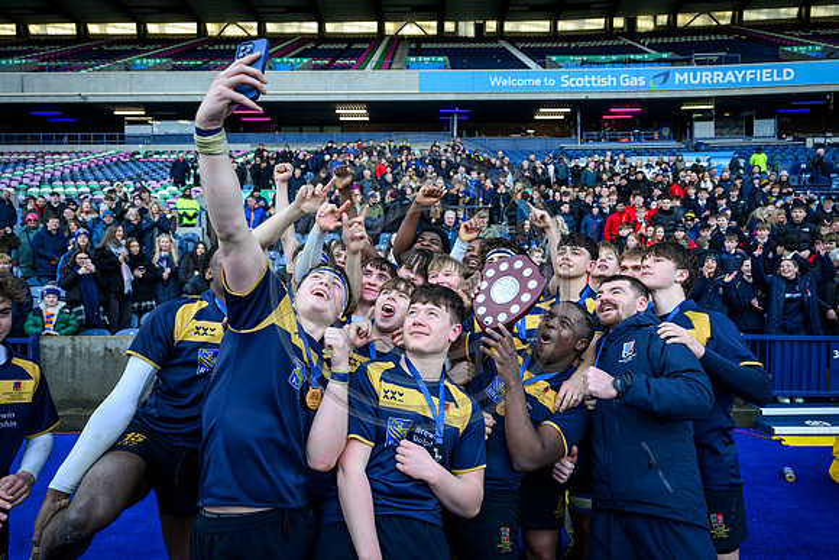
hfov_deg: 73.7
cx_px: 420
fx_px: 559
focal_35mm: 24
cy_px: 280
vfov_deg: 53.2
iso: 1250
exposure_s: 1/640
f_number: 5
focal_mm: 24
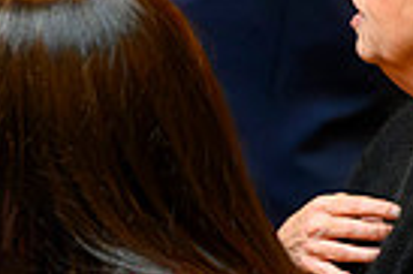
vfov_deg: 3.2
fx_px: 4962
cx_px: -332
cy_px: 120
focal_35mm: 433
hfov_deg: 4.7
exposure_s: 1/160
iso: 9000
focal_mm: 102
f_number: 4
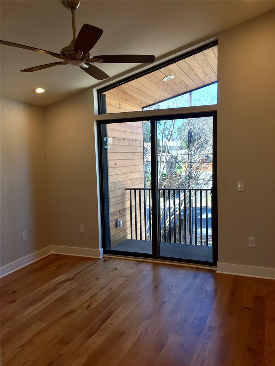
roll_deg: +1.4
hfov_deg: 48.2
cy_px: 183
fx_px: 307
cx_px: 138
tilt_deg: -4.3
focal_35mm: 29
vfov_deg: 61.7
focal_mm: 4.15
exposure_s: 1/120
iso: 50
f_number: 2.2
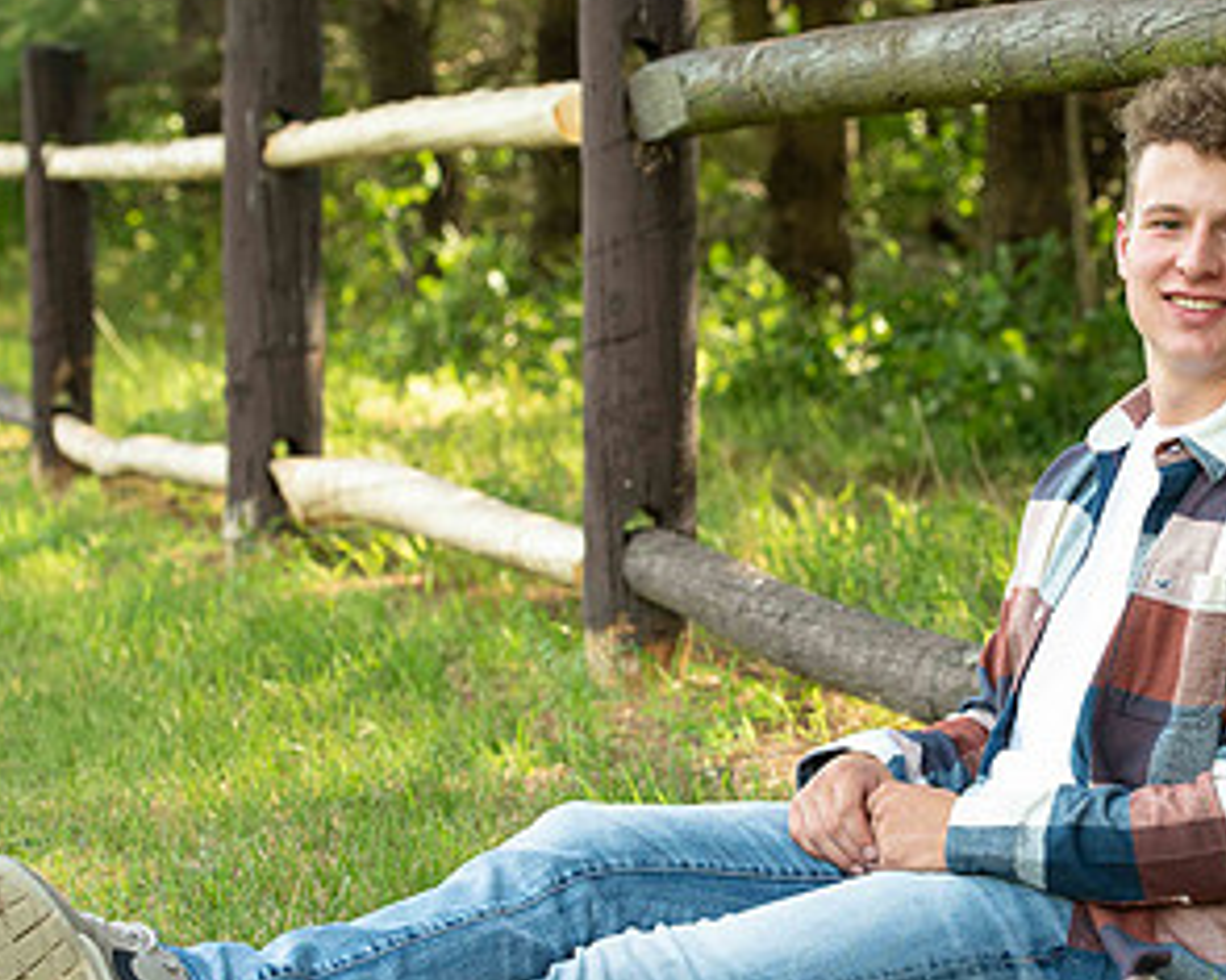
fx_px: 5042
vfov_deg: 11.1
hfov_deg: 13.8
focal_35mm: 139
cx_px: 980
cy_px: 573
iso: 400
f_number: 5
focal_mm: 75
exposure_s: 1/200
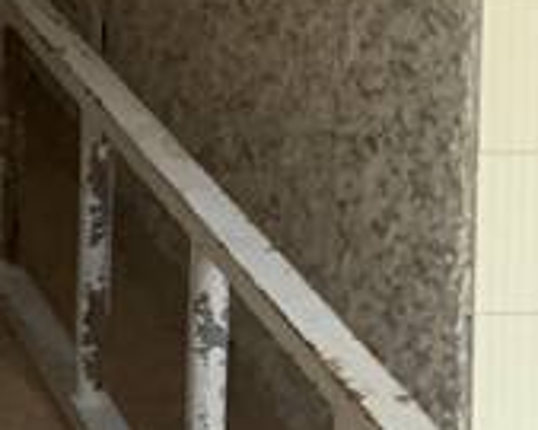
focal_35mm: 162
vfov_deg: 8.5
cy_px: -666
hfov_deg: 10.8
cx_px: -570
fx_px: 2578
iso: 160
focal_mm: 4.25
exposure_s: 1/60
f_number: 1.8
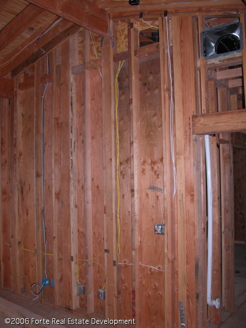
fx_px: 332
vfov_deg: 52.6
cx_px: 123
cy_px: 164
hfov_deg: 40.7
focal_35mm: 35
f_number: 2.8
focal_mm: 8.9
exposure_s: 1/60
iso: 200
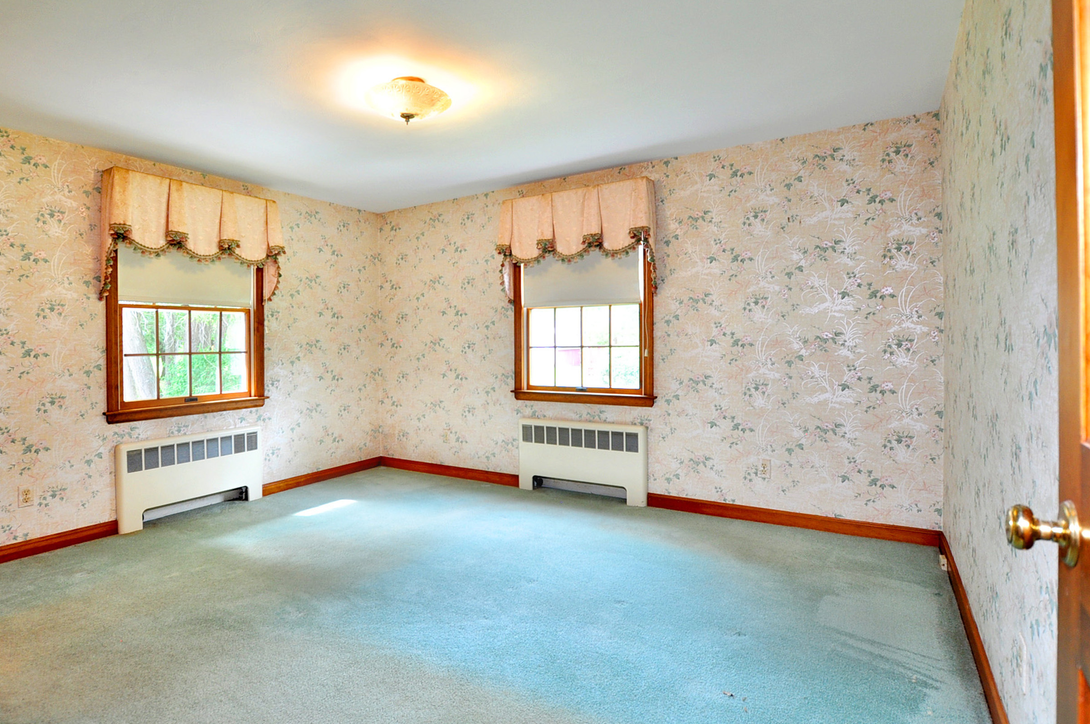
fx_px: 544
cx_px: 475
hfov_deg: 89.6
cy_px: 346
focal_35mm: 18
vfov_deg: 67.2
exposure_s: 1/20
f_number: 4.5
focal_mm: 10
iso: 250
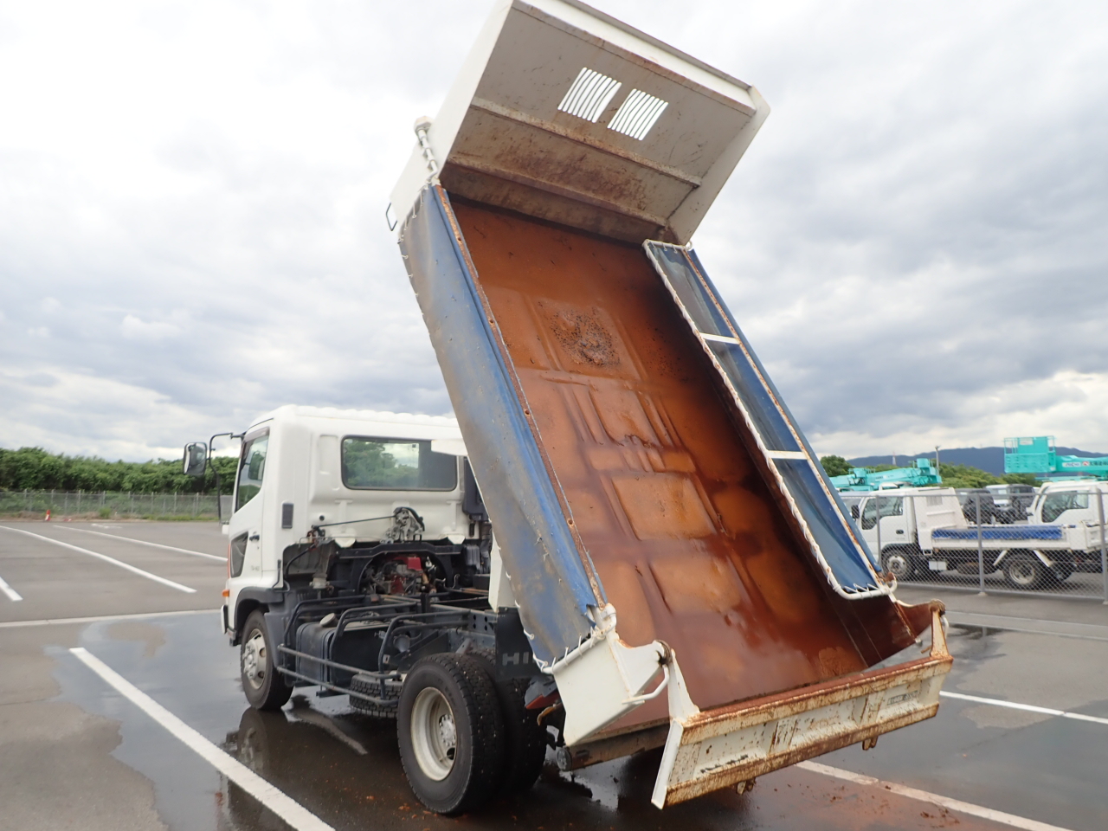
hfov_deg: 69.4
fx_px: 800
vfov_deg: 54.9
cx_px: 554
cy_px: 416
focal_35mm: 25
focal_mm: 4.5
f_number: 2.8
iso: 100
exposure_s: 1/400
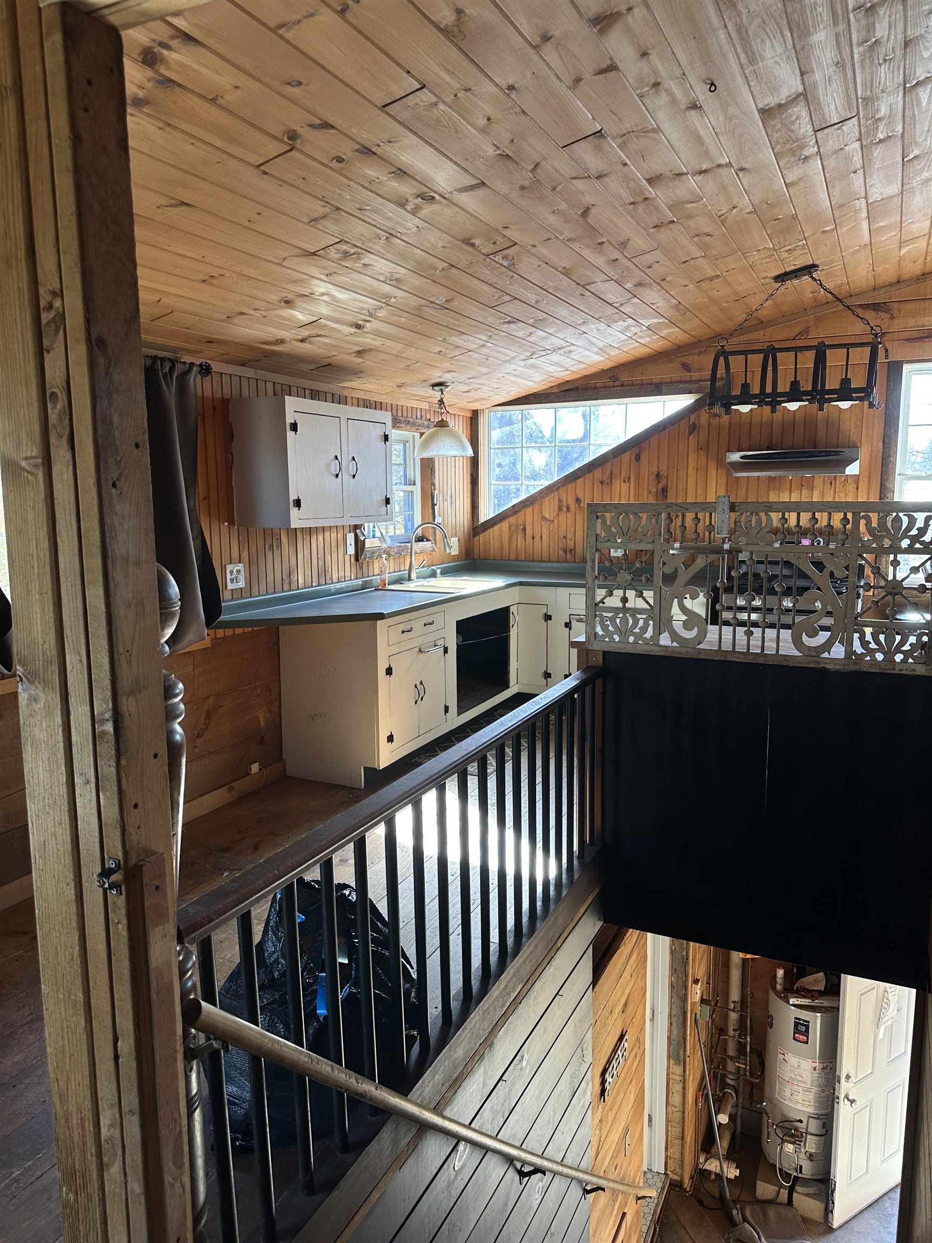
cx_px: 466
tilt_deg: -6.4
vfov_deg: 71.6
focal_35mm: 24
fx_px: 862
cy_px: 622
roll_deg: -0.2
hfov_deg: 56.8
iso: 100
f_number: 1.78
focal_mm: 6.86
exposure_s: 1/121
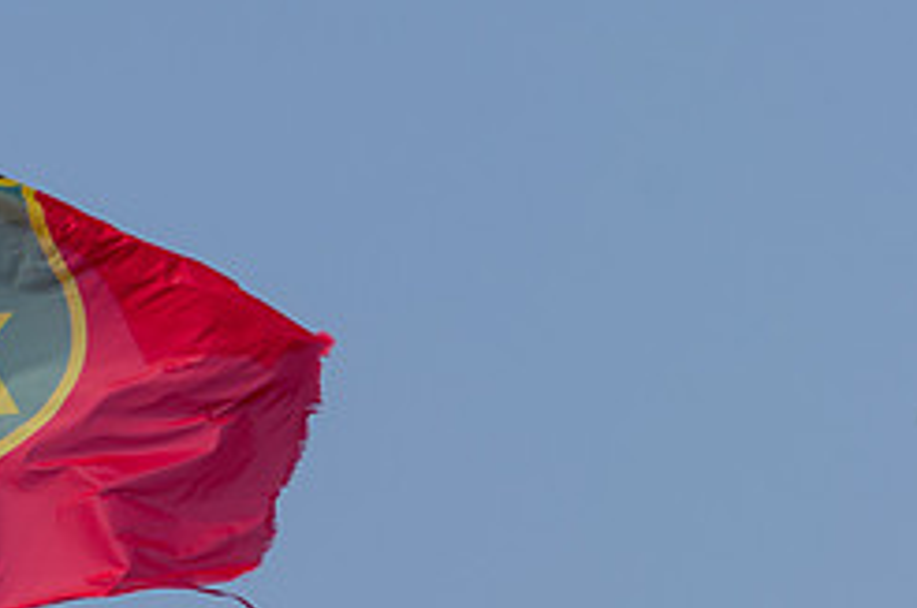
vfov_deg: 1.3
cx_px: -93
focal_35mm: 1061
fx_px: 26973
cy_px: 283
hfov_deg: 1.9
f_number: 5.6
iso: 100
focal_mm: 300
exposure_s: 1/800
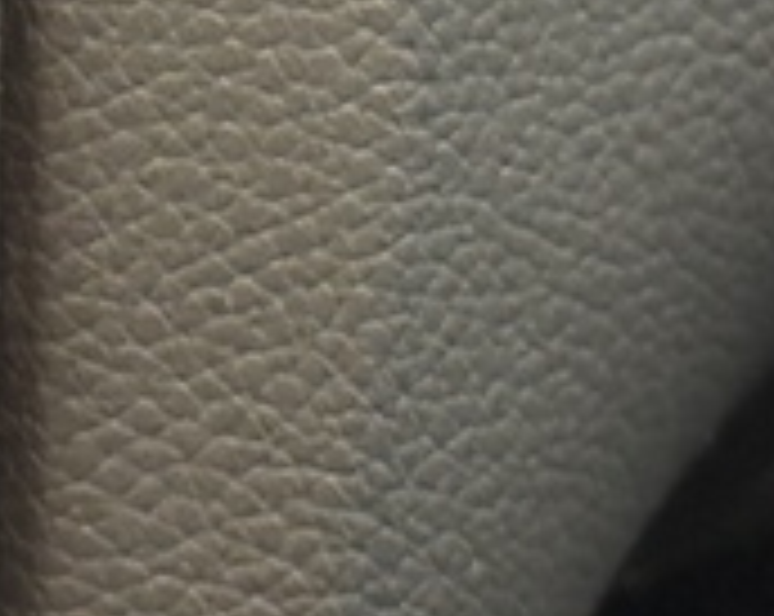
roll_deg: -2.4
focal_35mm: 393
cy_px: 445
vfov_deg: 3.9
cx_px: -1714
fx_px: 8987
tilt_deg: -35.0
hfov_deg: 4.7
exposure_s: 1/28
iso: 500
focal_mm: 6.76
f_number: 1.78
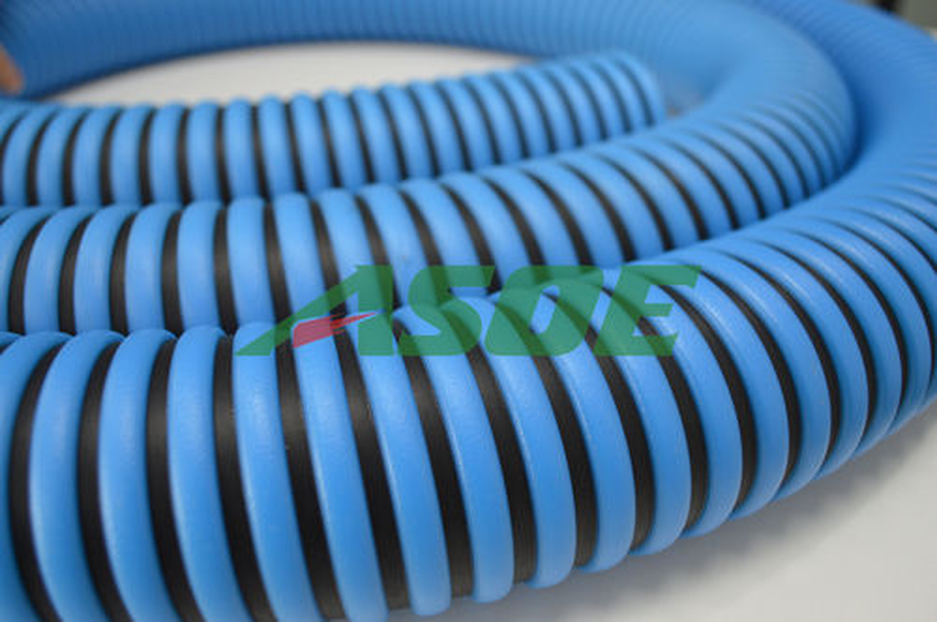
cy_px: 311
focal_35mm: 30
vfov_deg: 43.5
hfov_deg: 62.0
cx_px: 468
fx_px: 780
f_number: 4
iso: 400
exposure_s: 1/60
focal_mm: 20
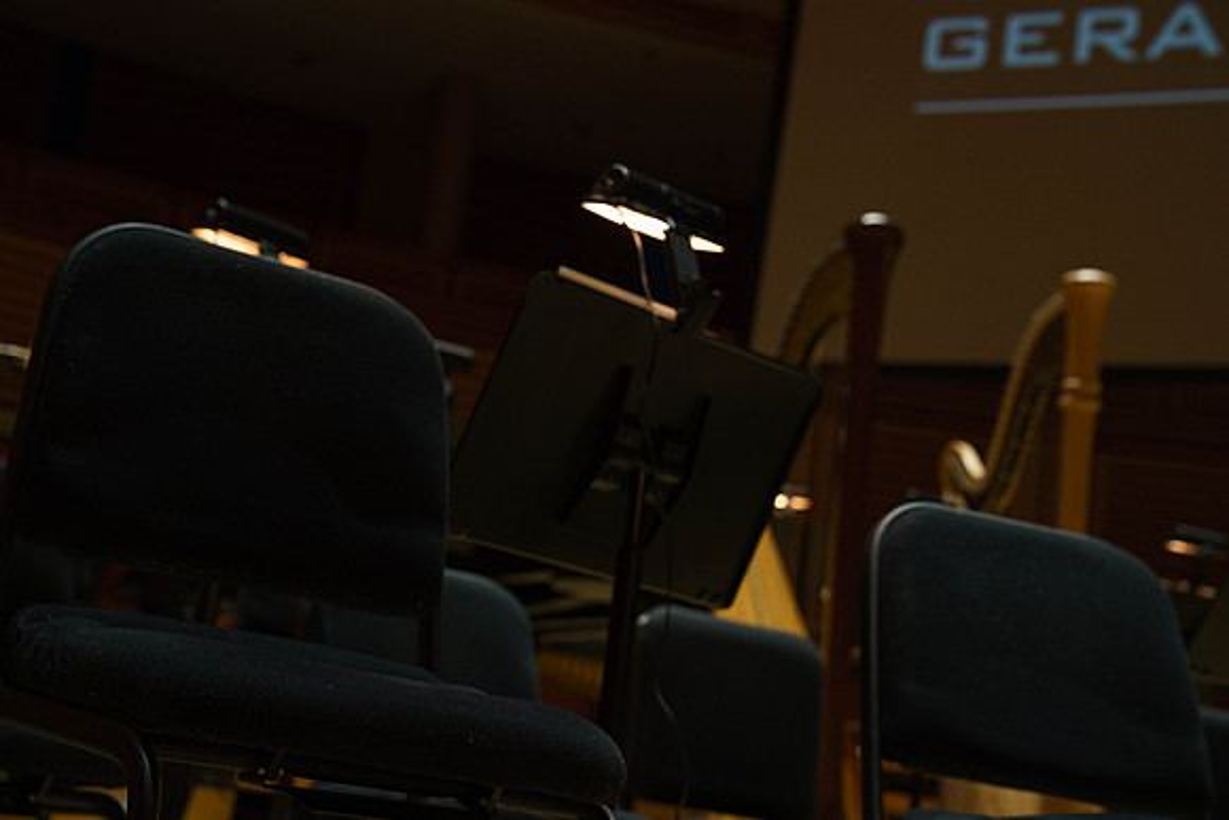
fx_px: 2219
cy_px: 410
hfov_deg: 31.0
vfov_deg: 20.9
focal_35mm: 65
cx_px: 614
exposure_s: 1/200
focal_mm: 65
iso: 2500
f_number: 5.6
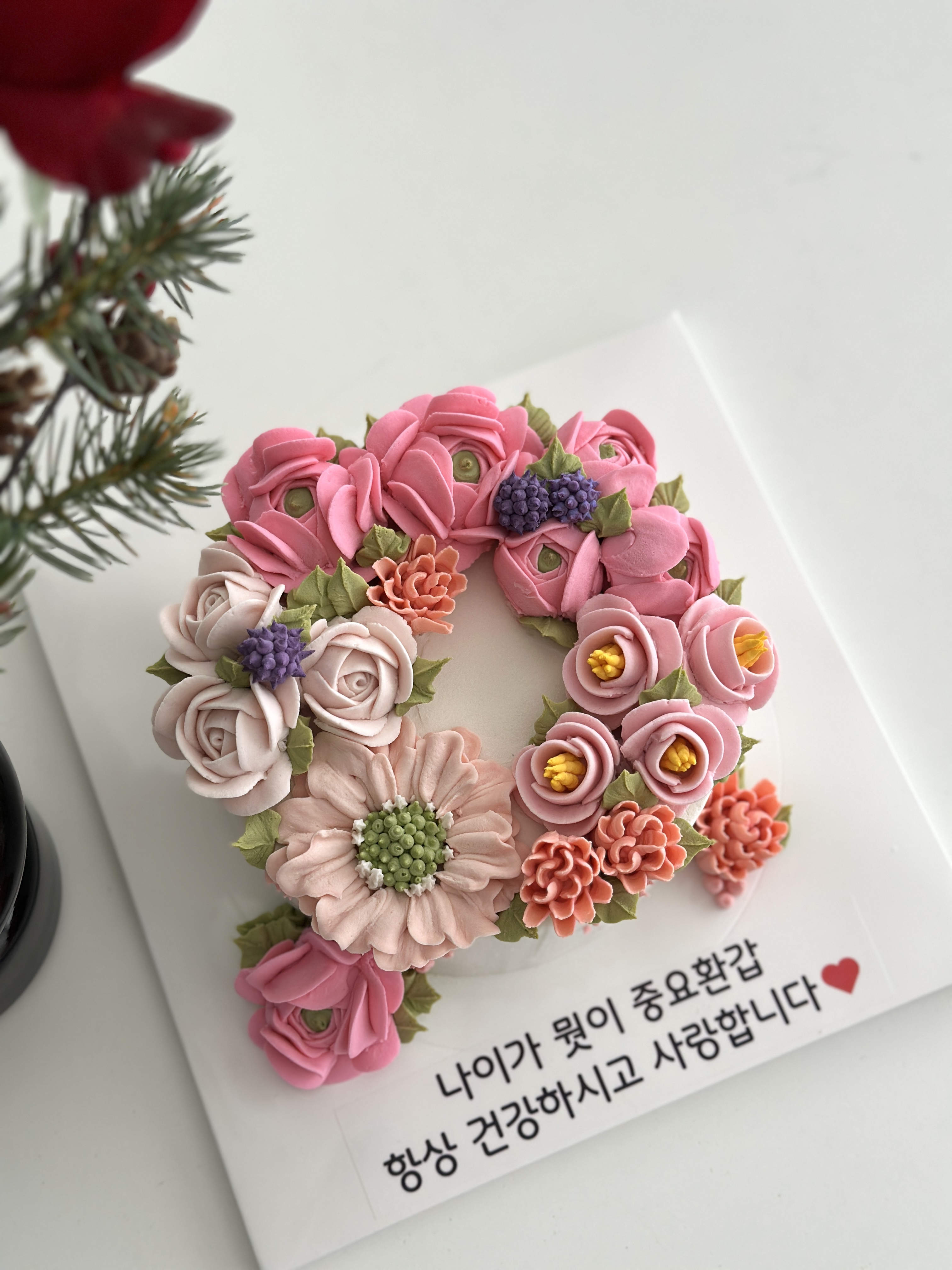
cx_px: 476
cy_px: 635
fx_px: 1760
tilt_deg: -71.3
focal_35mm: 48
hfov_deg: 30.3
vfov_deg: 39.7
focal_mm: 6.86
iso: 64
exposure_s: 1/144
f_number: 1.78
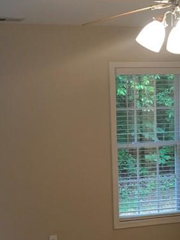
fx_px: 548
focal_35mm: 79
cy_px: 169
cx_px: 77
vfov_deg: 24.5
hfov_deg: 18.7
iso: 64
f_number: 2.2
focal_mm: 4.15
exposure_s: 1/30
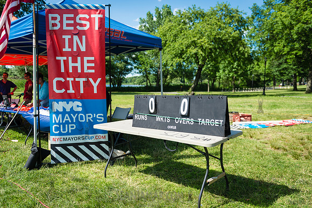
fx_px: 269
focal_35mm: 31
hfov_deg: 60.3
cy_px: 104
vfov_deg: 42.3
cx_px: 156
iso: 200
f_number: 2.8
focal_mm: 31
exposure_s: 1/2500
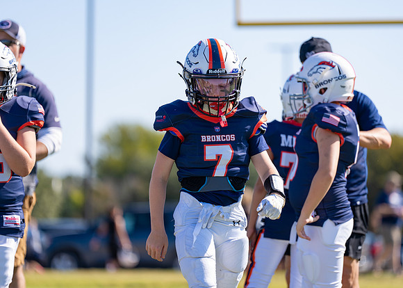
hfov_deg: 9.4
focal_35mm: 215
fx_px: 2457
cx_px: 219
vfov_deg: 6.7
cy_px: 144
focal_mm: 200
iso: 100
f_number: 2.8
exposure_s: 1/1000
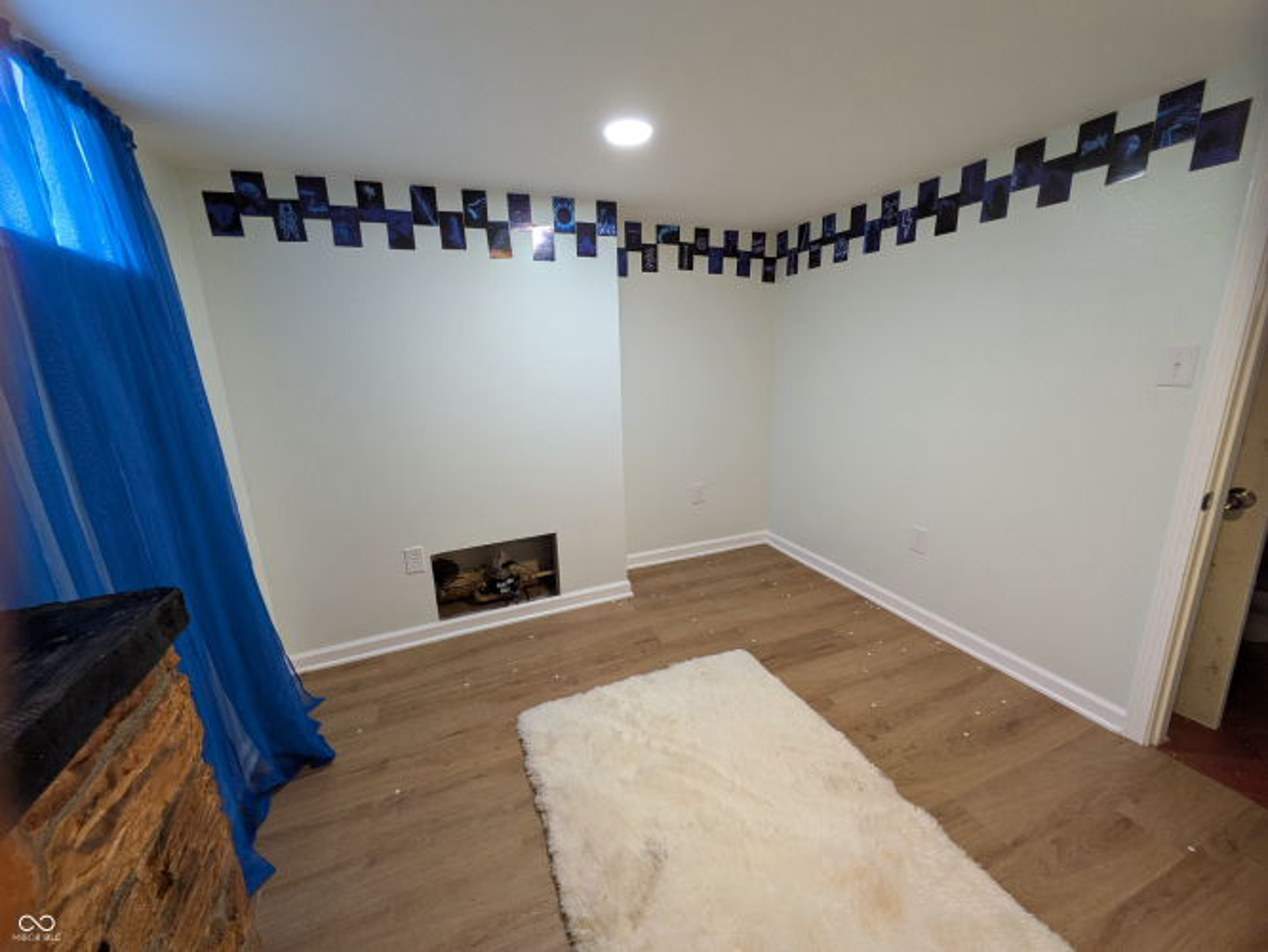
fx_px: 513
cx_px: 634
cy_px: 476
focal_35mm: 14
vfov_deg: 85.7
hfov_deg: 102.0
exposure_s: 1/40
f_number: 2.2
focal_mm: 1.83
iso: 130
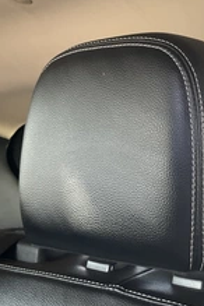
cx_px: 190
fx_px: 467
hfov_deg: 23.8
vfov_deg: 36.2
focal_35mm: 55
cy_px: 133
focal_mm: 3
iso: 64
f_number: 1.8
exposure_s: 1/73
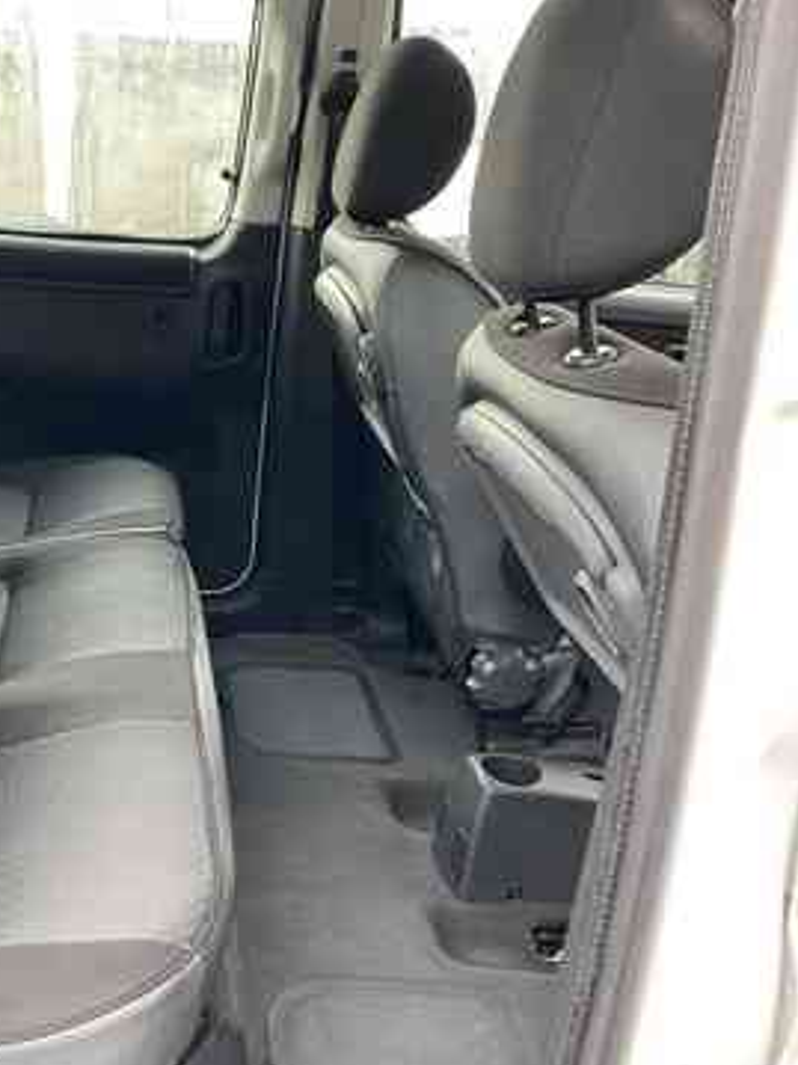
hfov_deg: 37.0
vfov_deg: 50.1
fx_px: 1138
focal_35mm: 37
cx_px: 139
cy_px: 565
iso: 125
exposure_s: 1/61
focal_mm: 4.25
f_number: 1.8
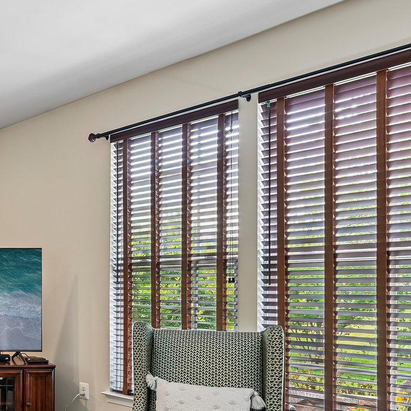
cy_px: 289
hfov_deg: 33.2
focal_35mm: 36
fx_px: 484
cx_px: -129
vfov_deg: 45.0
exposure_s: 1/8
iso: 400
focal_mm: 14
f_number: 8
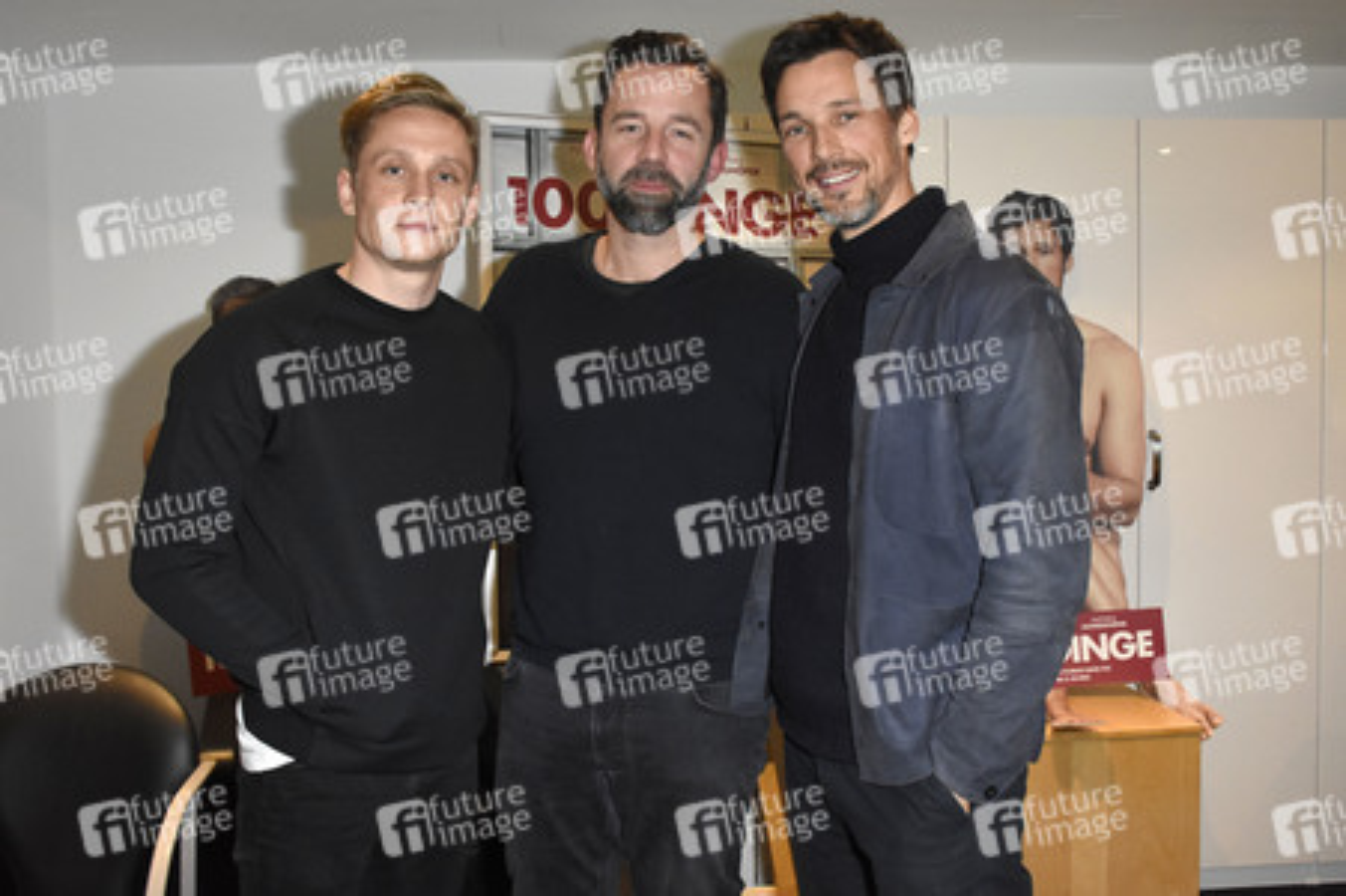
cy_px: 448
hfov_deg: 62.0
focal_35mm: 30
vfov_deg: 43.5
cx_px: 673
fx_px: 1121
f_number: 6.3
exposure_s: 1/60
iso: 2500
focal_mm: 20
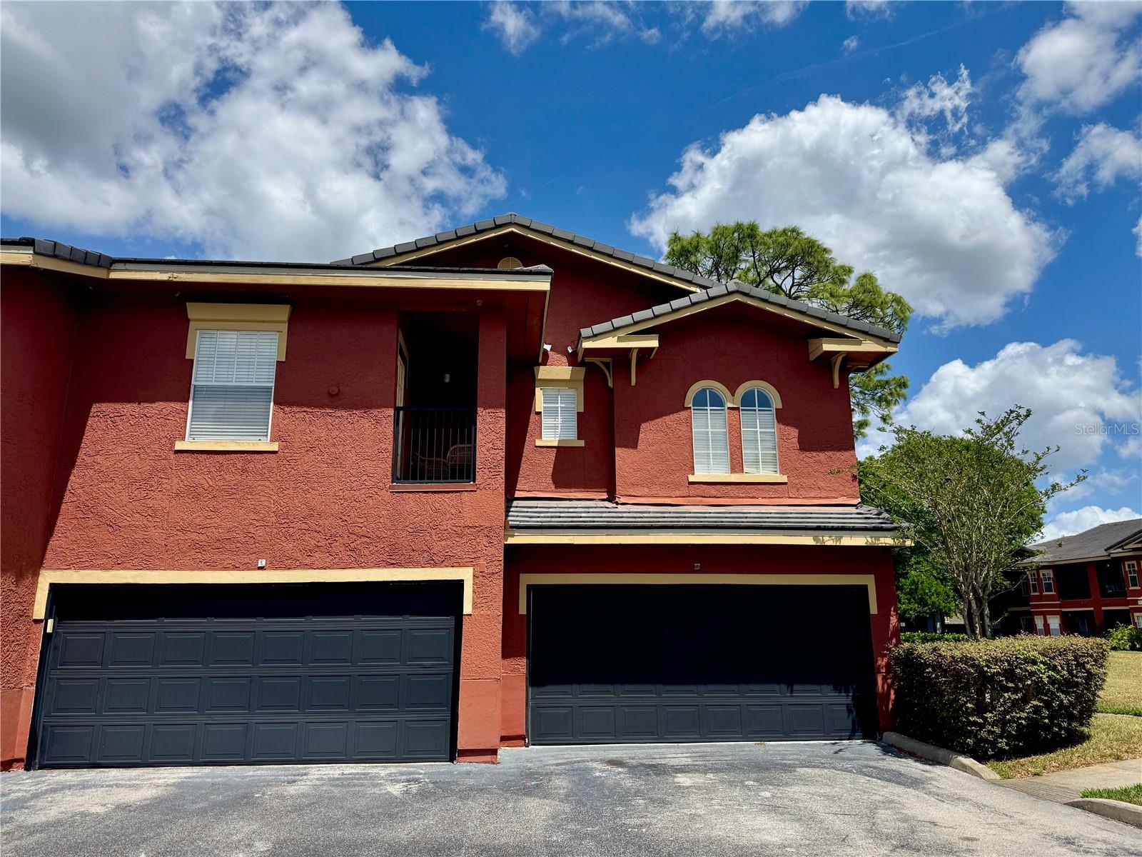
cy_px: 428
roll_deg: +0.5
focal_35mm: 24
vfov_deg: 56.8
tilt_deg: +13.6
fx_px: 792
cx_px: 571
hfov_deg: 71.6
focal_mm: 6.76
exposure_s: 1/5348
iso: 80
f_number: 1.78
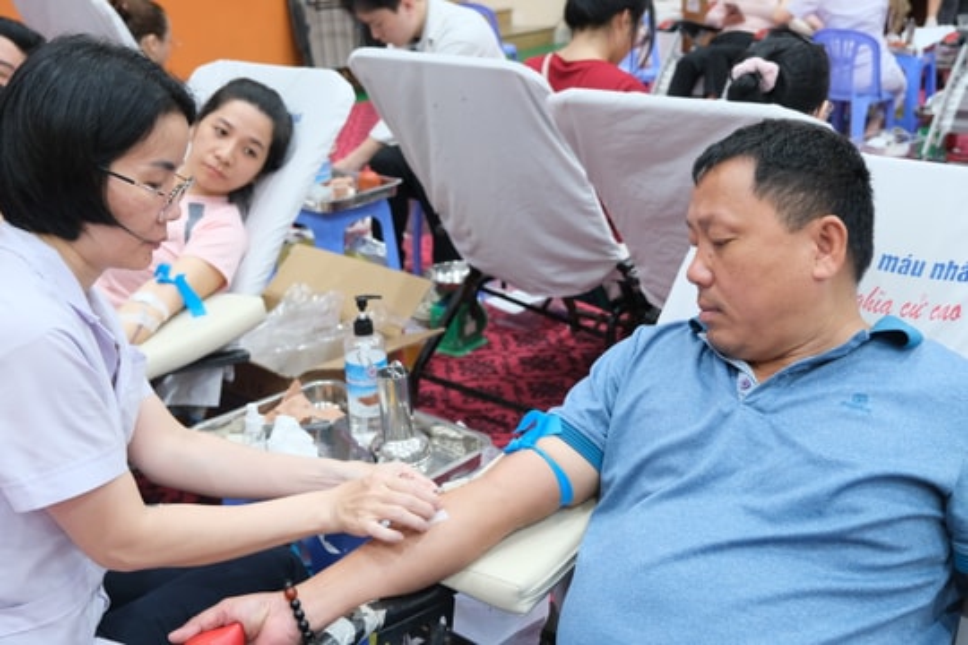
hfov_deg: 57.2
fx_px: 887
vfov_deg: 40.0
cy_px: 322
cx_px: 484
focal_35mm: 33
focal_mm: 22.3
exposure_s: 1/100
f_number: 4
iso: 1250
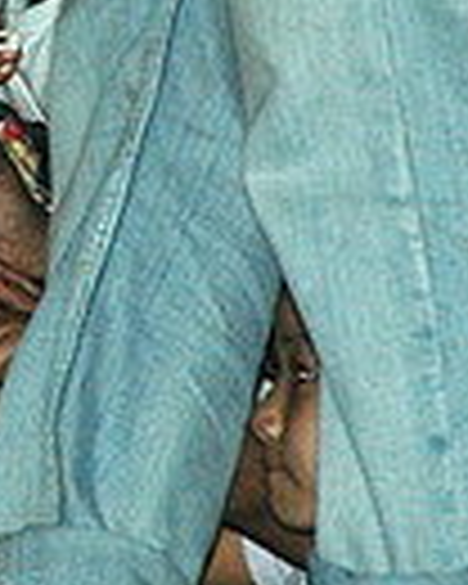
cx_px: -405
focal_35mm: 531
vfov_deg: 3.6
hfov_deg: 2.9
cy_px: 97
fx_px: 9194
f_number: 7.1
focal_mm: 70
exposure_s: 1/80
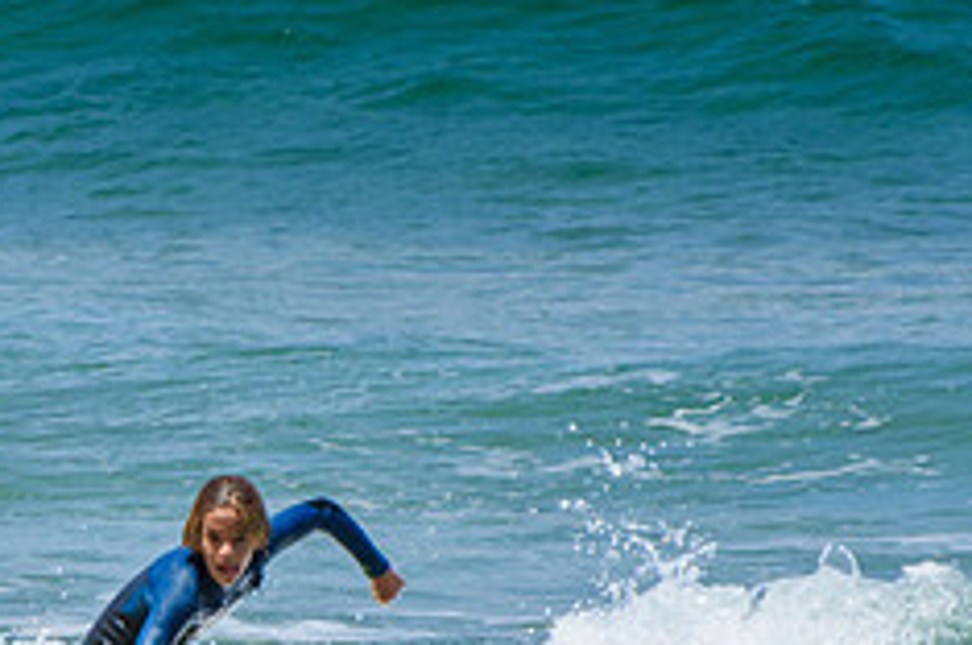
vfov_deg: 1.8
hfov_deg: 2.8
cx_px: -17
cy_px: 796
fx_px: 20006
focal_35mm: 742
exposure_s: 1/2000
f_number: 5.6
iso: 280
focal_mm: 200
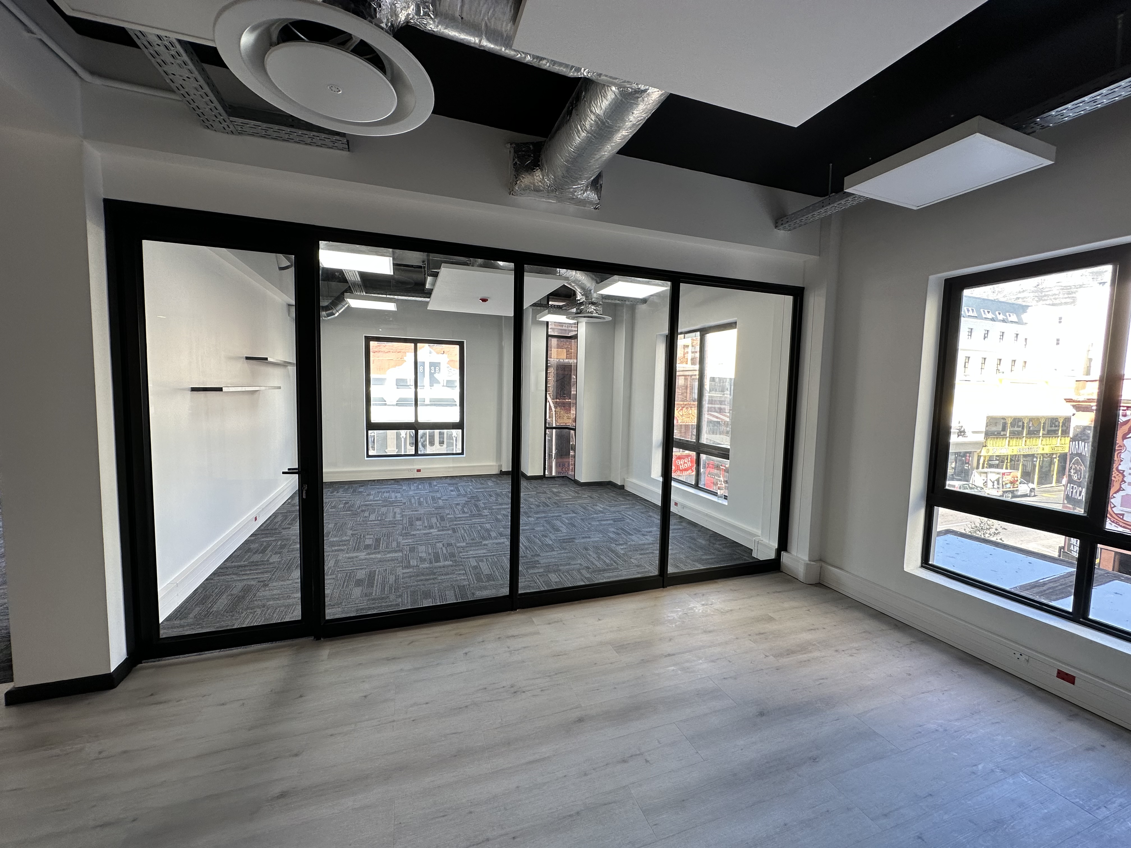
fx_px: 457
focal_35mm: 14
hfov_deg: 102.1
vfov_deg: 85.7
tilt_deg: -4.2
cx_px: 566
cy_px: 424
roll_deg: -0.8
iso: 50
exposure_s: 1/99
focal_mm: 2.22
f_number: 2.2
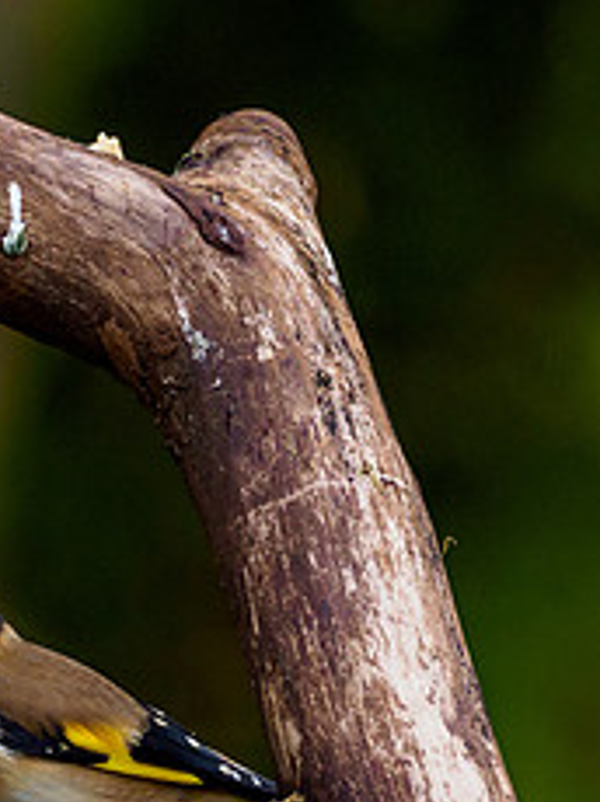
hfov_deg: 0.7
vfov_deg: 1.0
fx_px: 47141
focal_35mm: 2036
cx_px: 107
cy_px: 640
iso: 800
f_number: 4.5
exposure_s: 1/640
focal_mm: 300
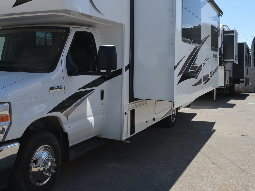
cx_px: 75
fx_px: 302
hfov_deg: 44.7
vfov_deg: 34.8
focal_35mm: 41
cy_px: 64
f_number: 8
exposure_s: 1/250
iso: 110
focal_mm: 18
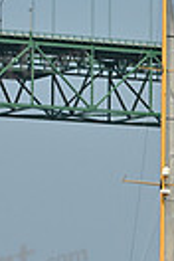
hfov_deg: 4.5
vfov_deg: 6.6
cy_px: -47
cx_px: 191
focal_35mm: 308
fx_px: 2233
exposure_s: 1/1250
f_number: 10
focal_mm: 70
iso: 320
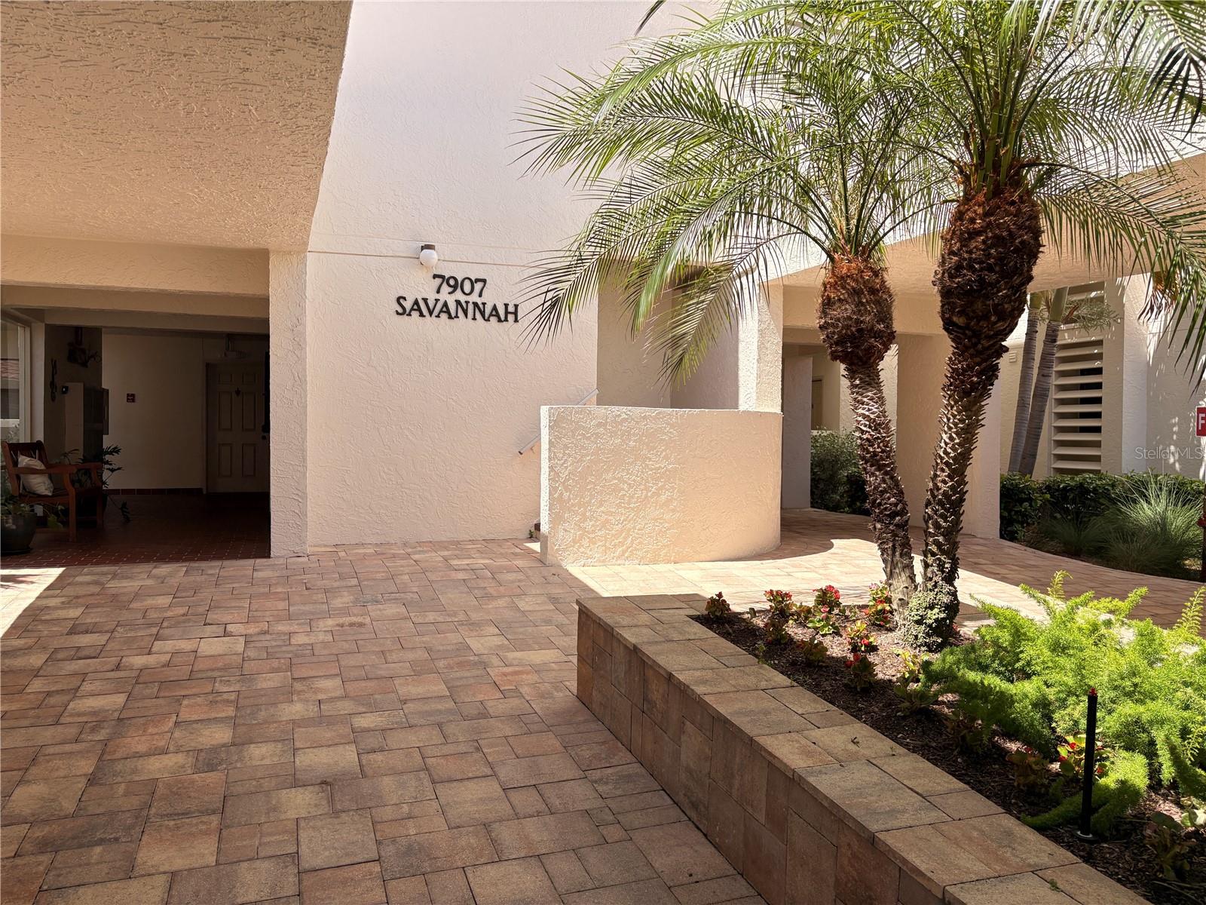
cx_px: 603
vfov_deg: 53.1
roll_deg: -0.5
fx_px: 906
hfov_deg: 67.3
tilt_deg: -1.0
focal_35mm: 26
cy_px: 452
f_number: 1.6
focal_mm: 5.96
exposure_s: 1/2075
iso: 50
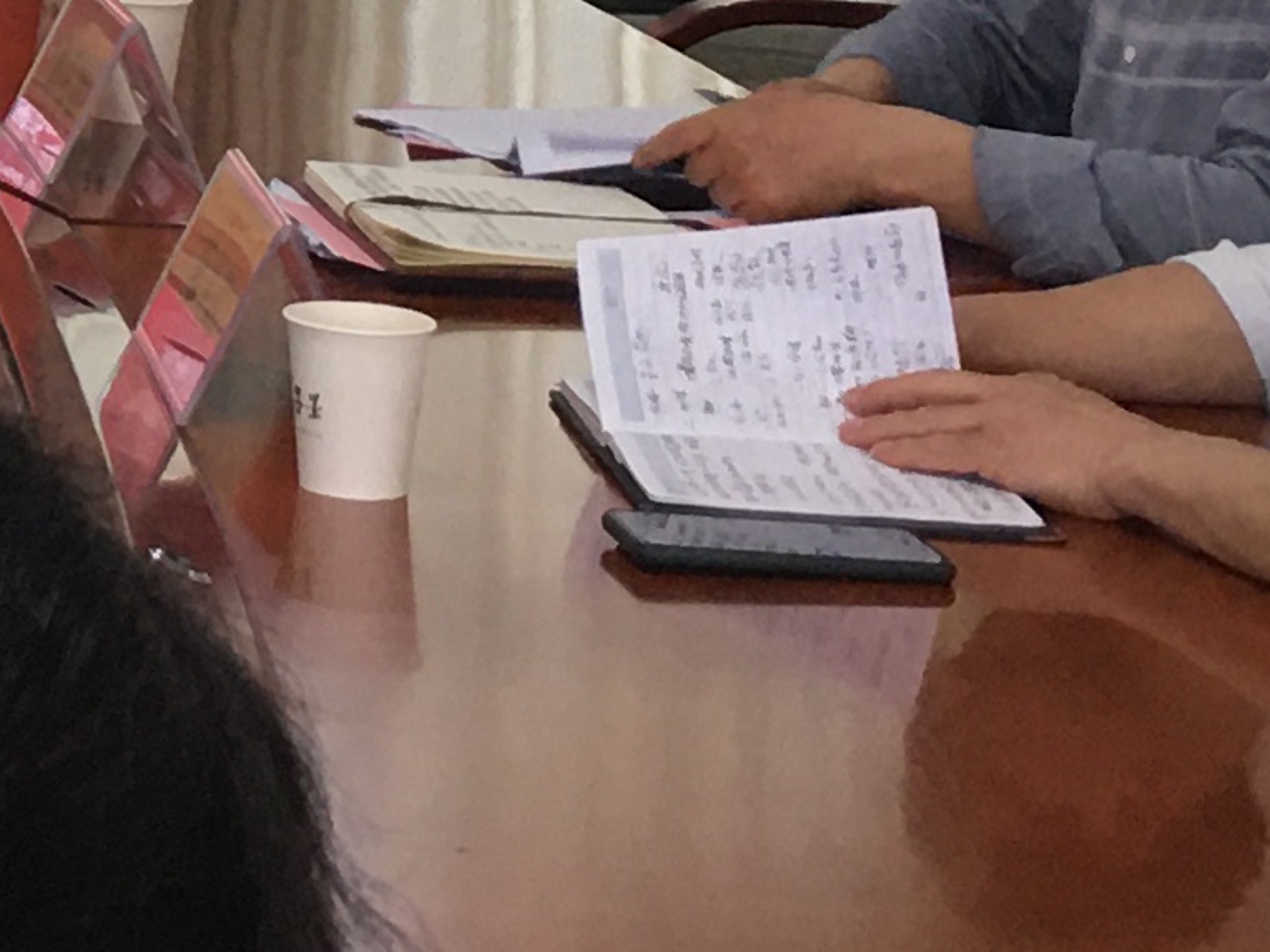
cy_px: -505
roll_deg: -2.1
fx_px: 5613
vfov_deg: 9.4
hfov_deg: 11.9
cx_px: -996
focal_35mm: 153
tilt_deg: -2.9
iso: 50
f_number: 2.2
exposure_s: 1/17
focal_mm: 4.15
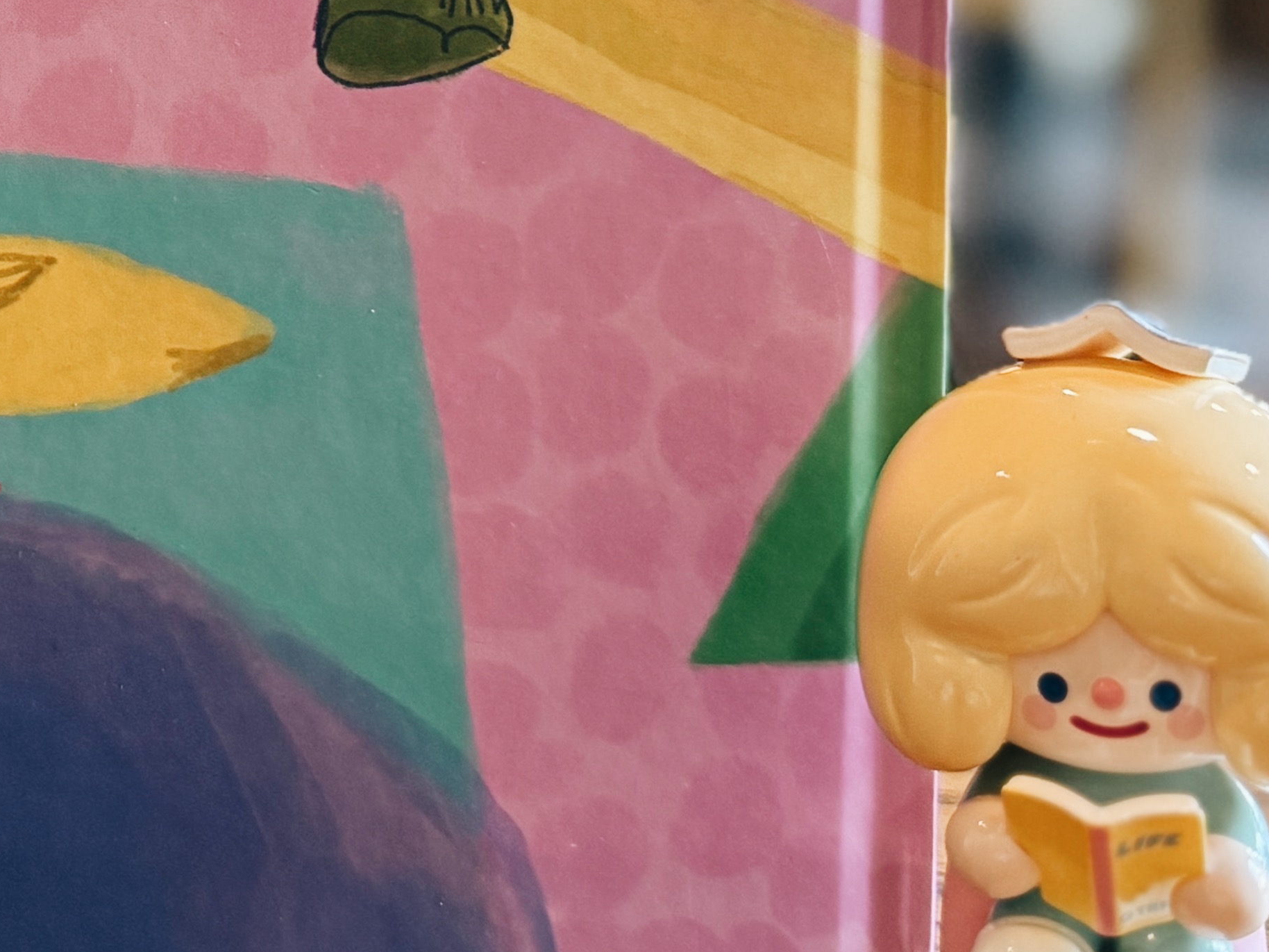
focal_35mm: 75
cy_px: -151
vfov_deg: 18.7
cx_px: -192
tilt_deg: -1.6
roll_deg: -0.5
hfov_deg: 24.0
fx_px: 2749
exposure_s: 1/60
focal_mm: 6.76
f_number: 1.78
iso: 250
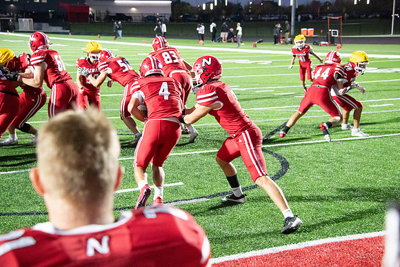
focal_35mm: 70
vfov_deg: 19.5
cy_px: 134
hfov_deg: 28.8
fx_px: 778
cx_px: 200
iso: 25600
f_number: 5.6
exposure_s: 1/500
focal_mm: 70
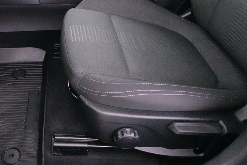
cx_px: 59
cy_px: 25
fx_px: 274
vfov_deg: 32.2
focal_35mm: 40
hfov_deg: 46.5
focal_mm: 7.6
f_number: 2
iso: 6400
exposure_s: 1/50
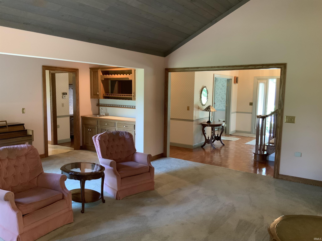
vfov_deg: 48.2
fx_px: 270
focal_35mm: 29
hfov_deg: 61.7
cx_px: 161
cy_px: 120
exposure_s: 1/40
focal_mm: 3
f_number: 1.8
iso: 200
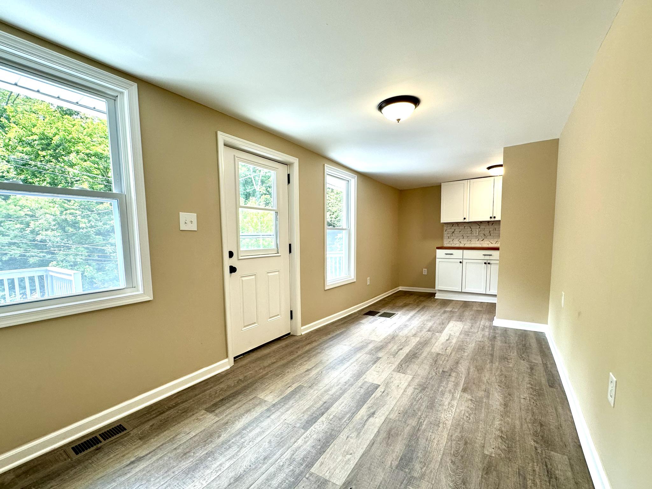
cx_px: 326
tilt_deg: -1.1
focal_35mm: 14
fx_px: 264
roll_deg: +0.9
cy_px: 244
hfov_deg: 102.1
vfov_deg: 85.7
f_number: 2.2
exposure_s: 1/120
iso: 80
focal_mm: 2.22
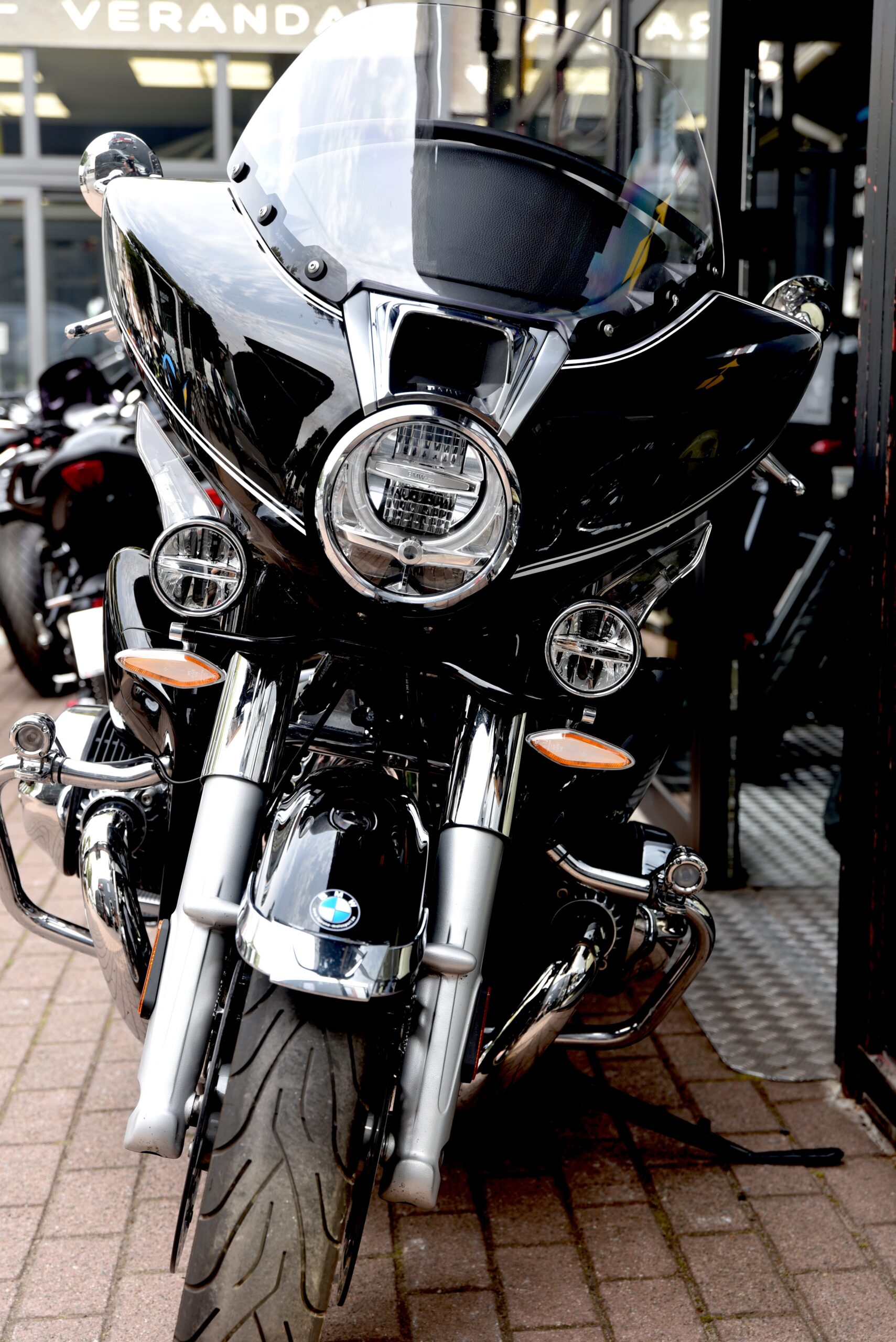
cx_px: 448
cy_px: 671
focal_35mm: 56
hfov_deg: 24.2
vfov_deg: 35.6
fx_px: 2089
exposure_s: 1/80
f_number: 4.5
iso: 100
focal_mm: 56
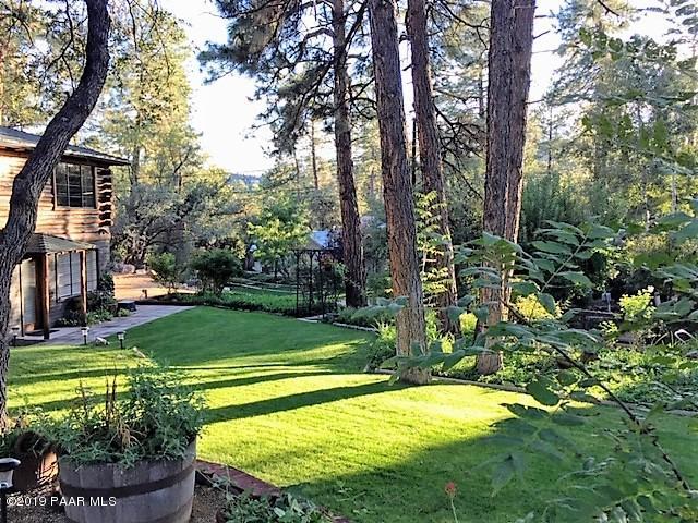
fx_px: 585
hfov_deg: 61.7
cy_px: 262
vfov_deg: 48.2
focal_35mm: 29
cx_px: 349
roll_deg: -0.8
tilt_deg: -4.2
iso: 32
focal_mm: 4.15
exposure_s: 1/120
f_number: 2.2
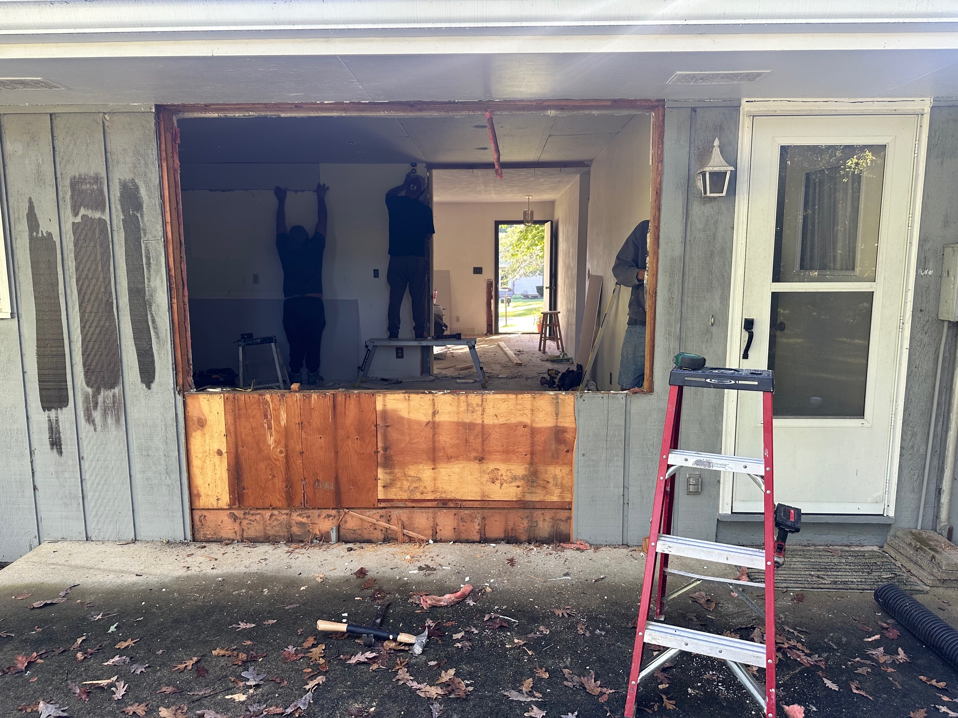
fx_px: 664
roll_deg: +0.2
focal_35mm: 24
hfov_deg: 71.6
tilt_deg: -8.6
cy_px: 359
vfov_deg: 56.8
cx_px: 479
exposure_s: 1/121
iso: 160
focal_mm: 6.86
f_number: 1.78
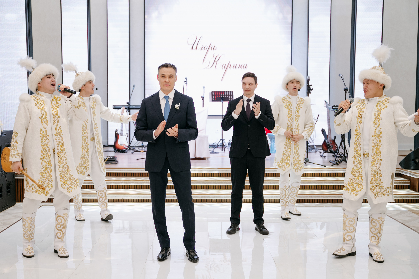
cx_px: 196
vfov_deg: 30.3
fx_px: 515
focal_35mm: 44
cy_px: 146
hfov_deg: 44.3
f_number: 2.8
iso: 640
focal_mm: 41
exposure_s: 1/200
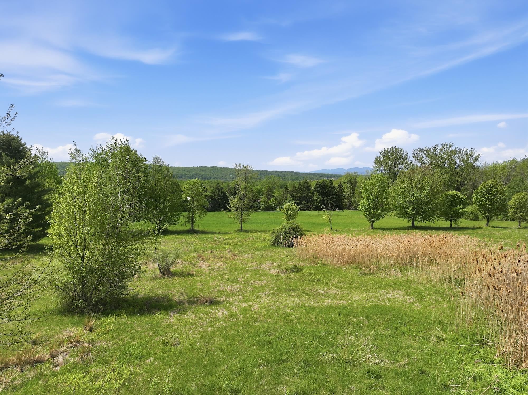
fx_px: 366
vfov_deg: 56.8
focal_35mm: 24
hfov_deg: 71.6
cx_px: 264
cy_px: 198
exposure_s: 1/2500
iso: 110
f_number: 2.8
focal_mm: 12.3
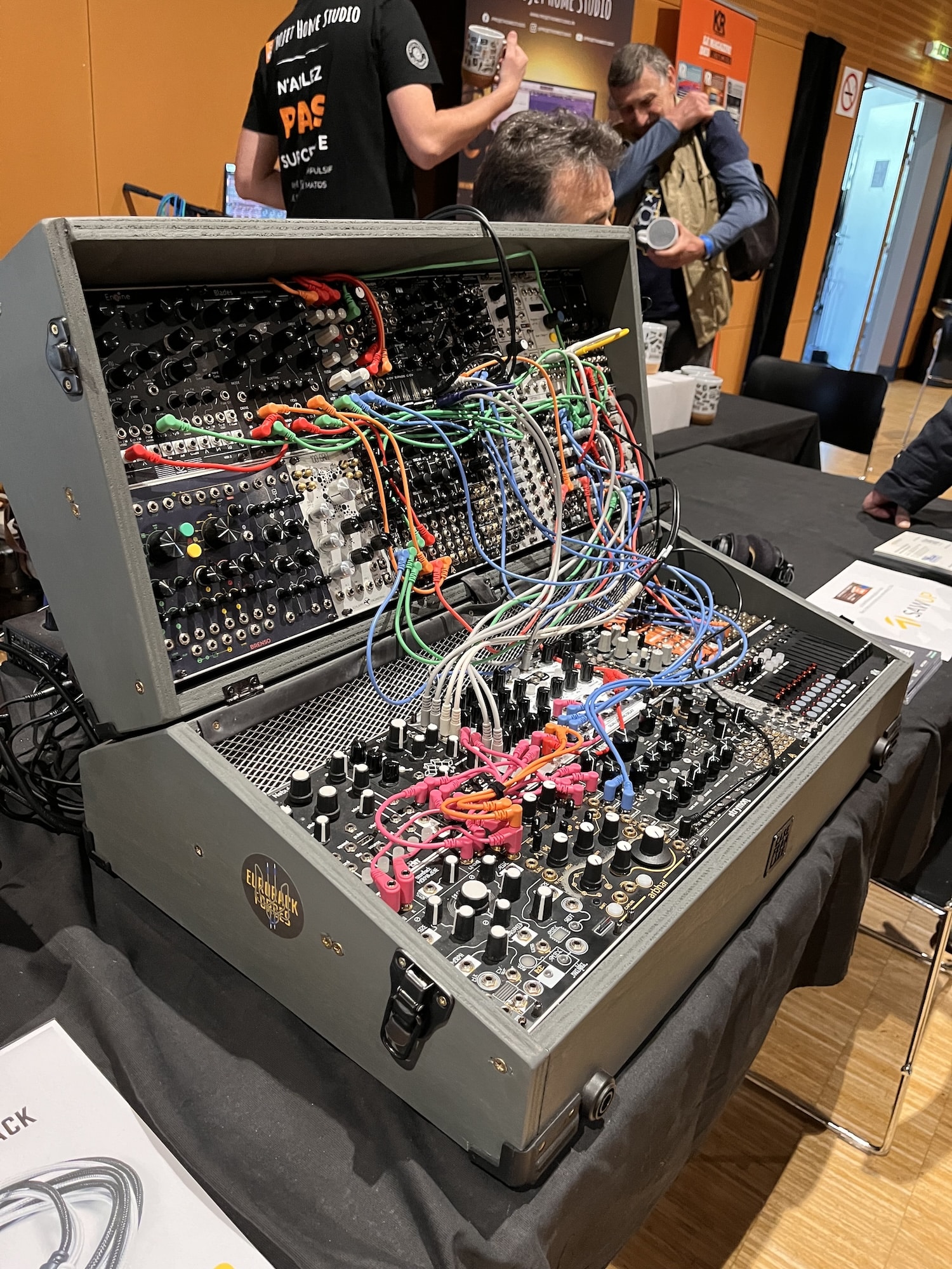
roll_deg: -5.4
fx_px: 953
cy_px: 634
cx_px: 476
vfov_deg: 67.3
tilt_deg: -24.9
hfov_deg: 53.1
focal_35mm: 26
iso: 400
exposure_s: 1/50
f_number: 1.6
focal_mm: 5.1
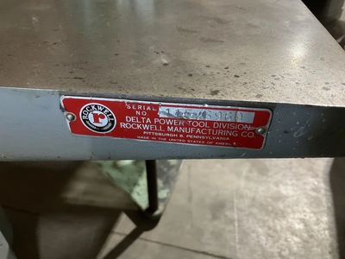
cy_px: 130
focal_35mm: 29
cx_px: 172
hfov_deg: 61.7
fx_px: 289
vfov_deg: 48.2
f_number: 1.8
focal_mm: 3
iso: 320
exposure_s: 1/40
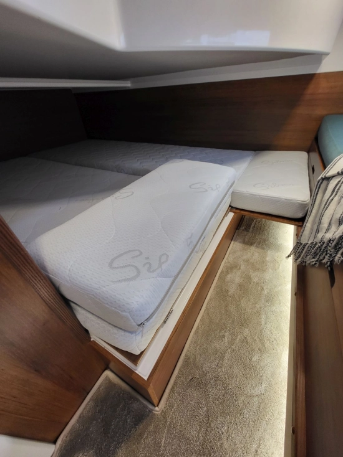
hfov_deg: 89.9
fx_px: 172
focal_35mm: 13
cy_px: 228
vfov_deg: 106.2
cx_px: 172
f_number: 2.2
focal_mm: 1.74
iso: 200
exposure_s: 1/50
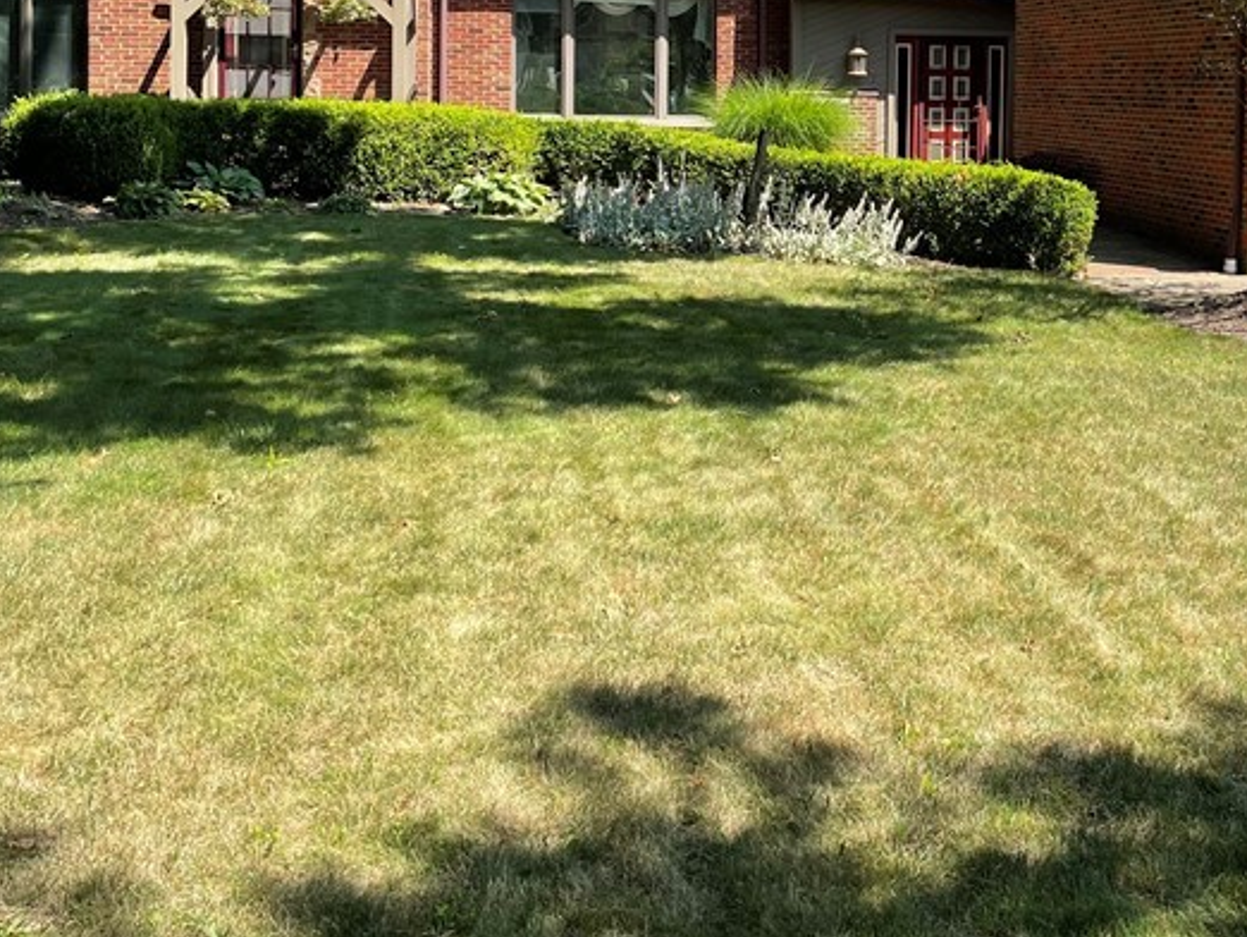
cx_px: 975
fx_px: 1838
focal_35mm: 51
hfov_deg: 36.4
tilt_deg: -0.5
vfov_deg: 27.8
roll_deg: -1.2
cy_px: 136
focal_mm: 4.2
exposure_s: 1/1350
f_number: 1.6
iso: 32
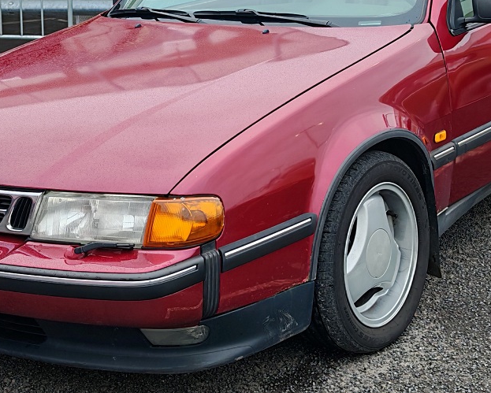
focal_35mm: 72
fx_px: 1047
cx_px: 266
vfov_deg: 21.0
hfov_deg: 26.4
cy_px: 82
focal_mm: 6.83
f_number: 2
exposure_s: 1/320
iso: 100
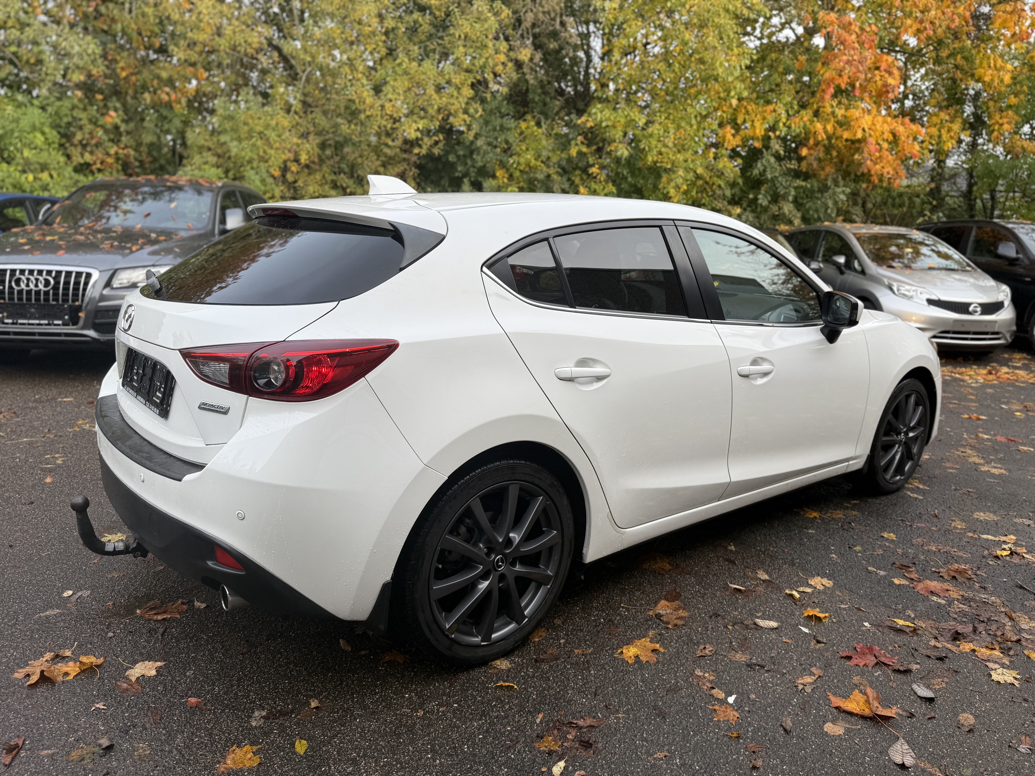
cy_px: 388
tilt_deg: -13.5
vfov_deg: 56.8
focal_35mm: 24
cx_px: 518
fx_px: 718
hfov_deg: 71.6
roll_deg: -3.1
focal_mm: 6.76
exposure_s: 1/598
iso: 80
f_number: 1.78
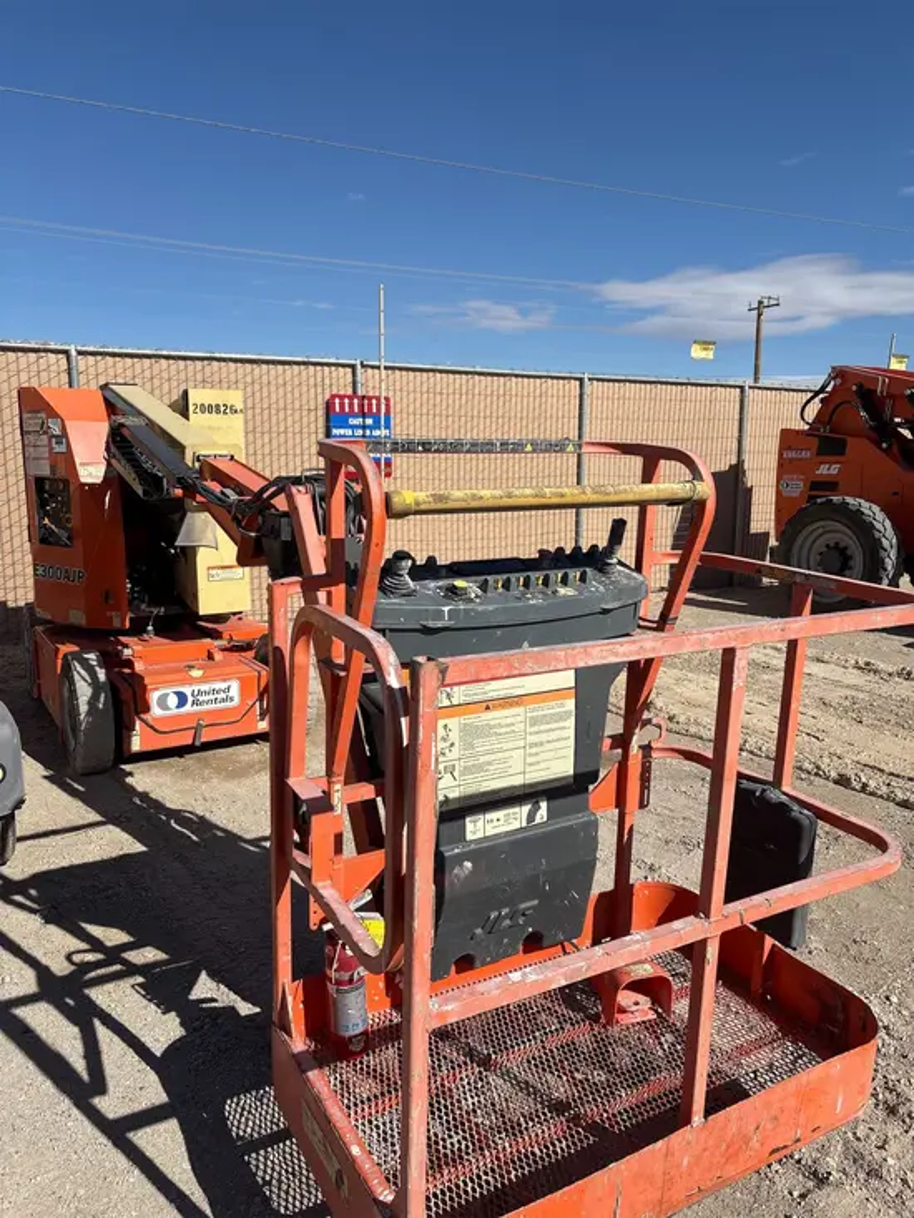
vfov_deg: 67.3
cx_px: 457
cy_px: 609
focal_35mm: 26
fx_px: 915
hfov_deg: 53.1
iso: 50
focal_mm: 5.96
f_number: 1.6
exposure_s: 1/6329
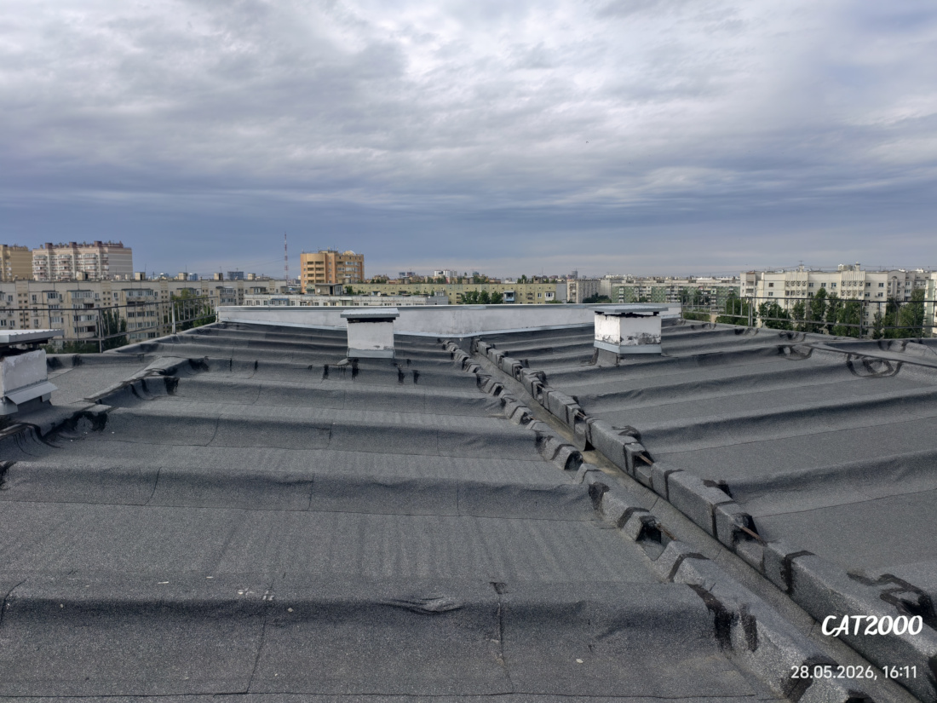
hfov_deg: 73.9
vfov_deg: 58.9
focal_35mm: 23
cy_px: 352
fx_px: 623
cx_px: 468
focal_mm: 6.54
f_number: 1.57
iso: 72
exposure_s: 1/2994
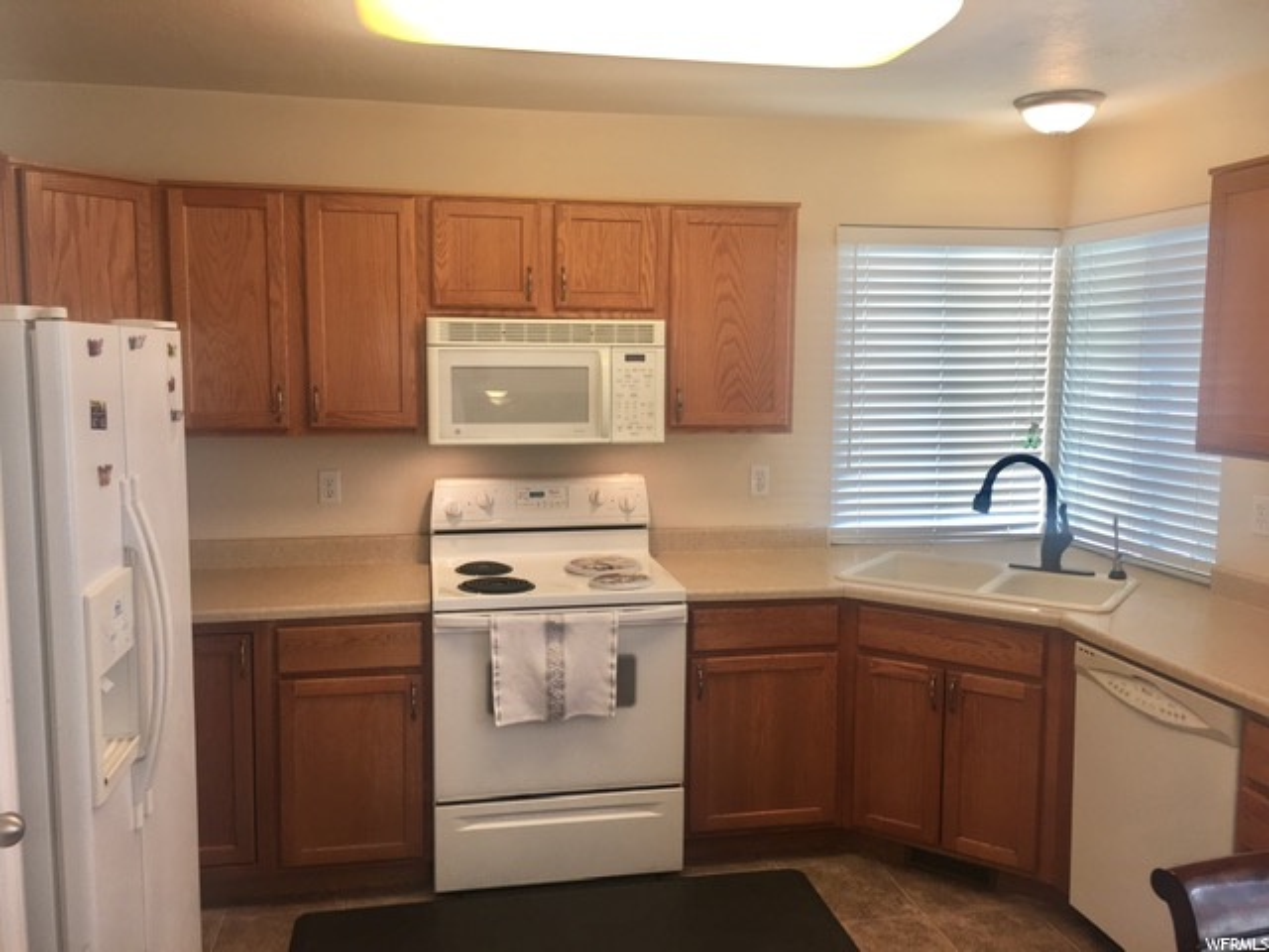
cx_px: 634
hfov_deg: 61.7
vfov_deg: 48.2
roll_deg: -0.7
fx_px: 1063
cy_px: 476
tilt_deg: -5.1
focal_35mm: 29
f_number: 2.2
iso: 32
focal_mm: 4.15
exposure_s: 1/60
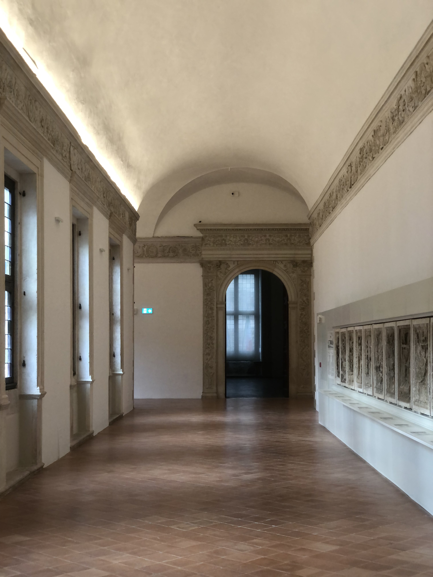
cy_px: 288
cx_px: 216
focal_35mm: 52
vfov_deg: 36.8
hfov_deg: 28.0
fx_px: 867
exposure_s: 1/50
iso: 50
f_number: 2.4
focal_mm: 6
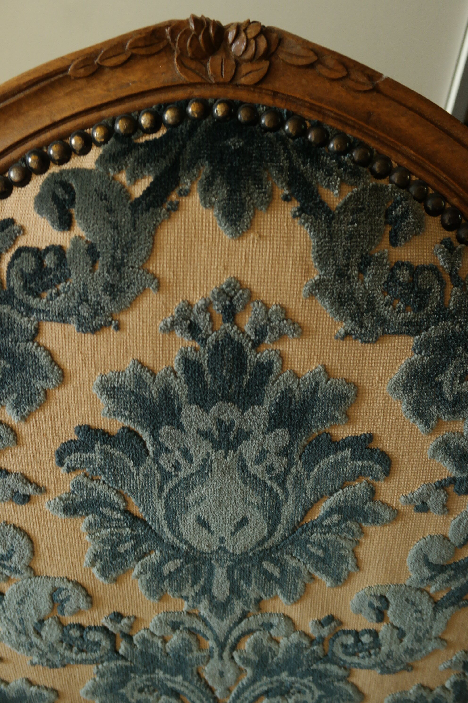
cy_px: 352
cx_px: 234
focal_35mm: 30
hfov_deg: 43.6
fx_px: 585
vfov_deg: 61.9
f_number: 5.6
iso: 800
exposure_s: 1/30
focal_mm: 20
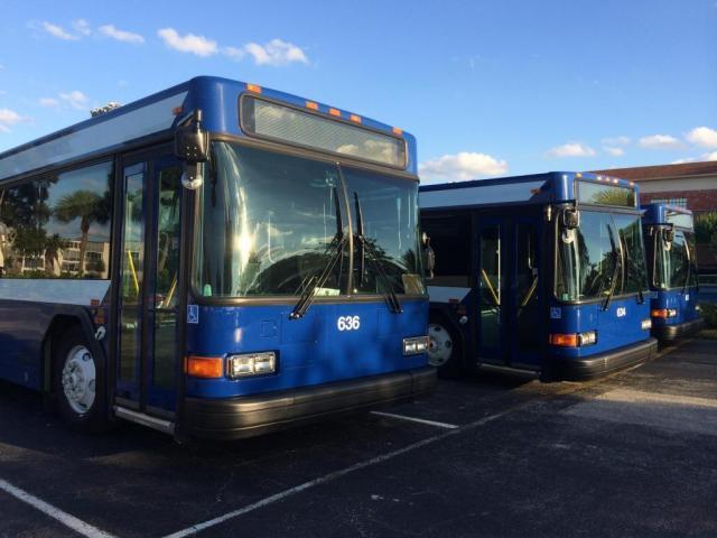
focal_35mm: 30
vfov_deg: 46.8
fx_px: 621
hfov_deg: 60.0
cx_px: 358
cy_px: 269
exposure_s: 1/912
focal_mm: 4.12
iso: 32
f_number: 2.2
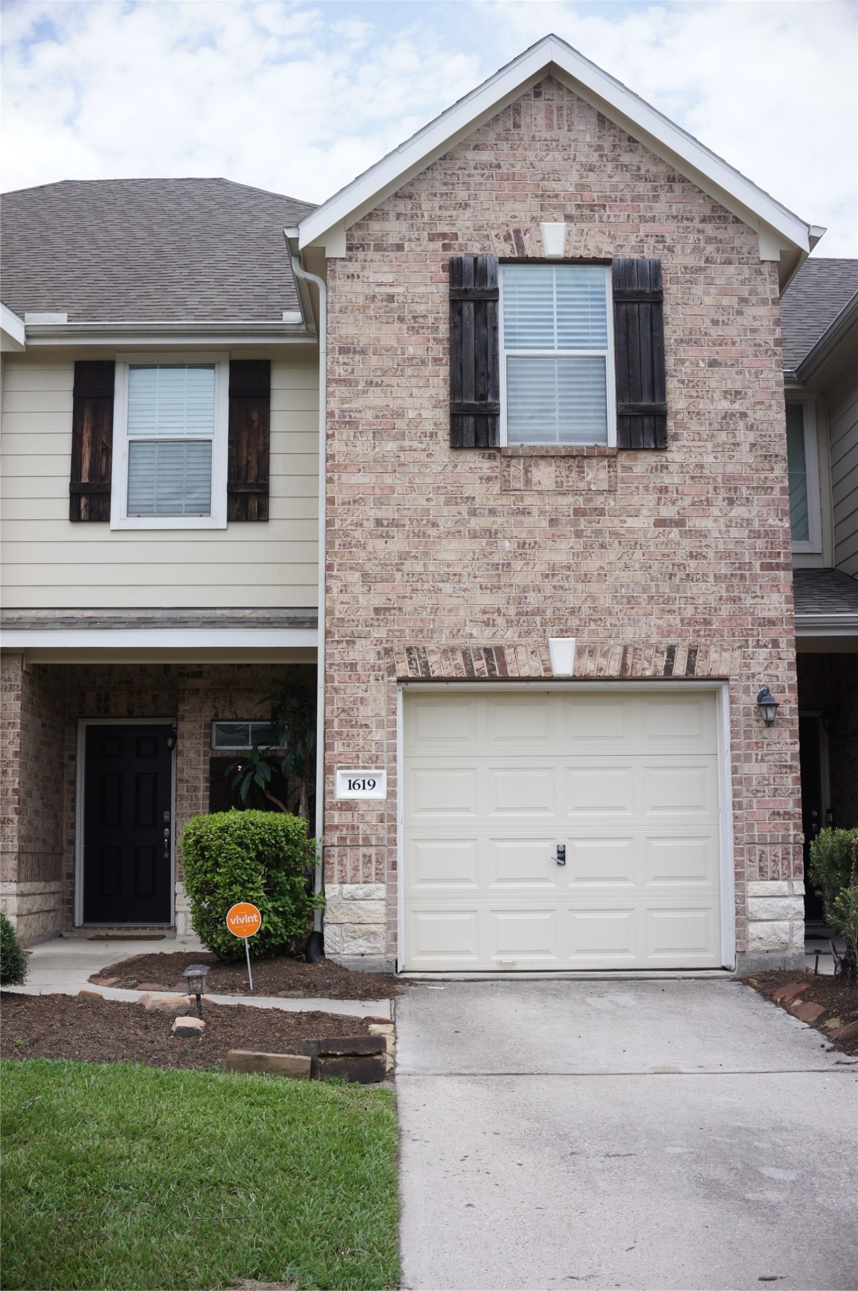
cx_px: 429
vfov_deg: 48.0
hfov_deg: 33.0
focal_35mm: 40
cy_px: 646
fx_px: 1451
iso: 200
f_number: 6.3
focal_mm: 27
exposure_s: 1/400
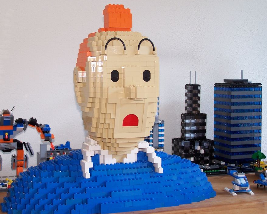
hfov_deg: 26.0
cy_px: 104
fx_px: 577
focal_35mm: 73
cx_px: 117
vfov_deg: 21.0
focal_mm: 10.7
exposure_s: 1/2
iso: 80
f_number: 3.2
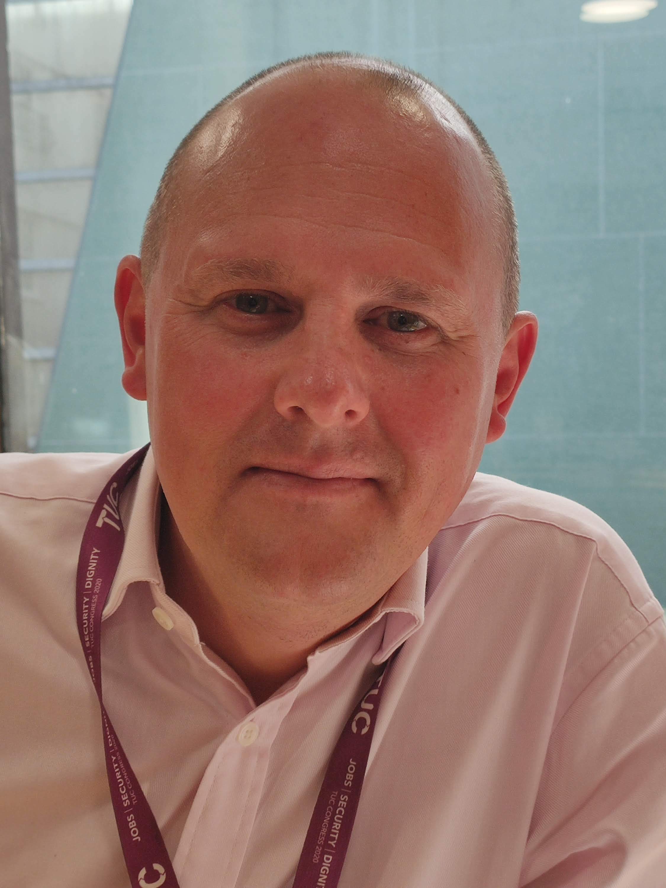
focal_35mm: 41
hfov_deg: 35.1
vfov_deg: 45.8
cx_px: 333
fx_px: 1052
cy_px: 444
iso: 112
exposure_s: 1/143
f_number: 1.75
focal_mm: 4.75
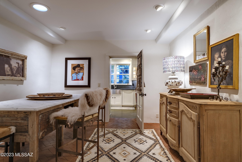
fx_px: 128
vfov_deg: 64.5
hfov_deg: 86.9
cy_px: 81
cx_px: 121
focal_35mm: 19
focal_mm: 19
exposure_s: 1/3
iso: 200
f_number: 7.1
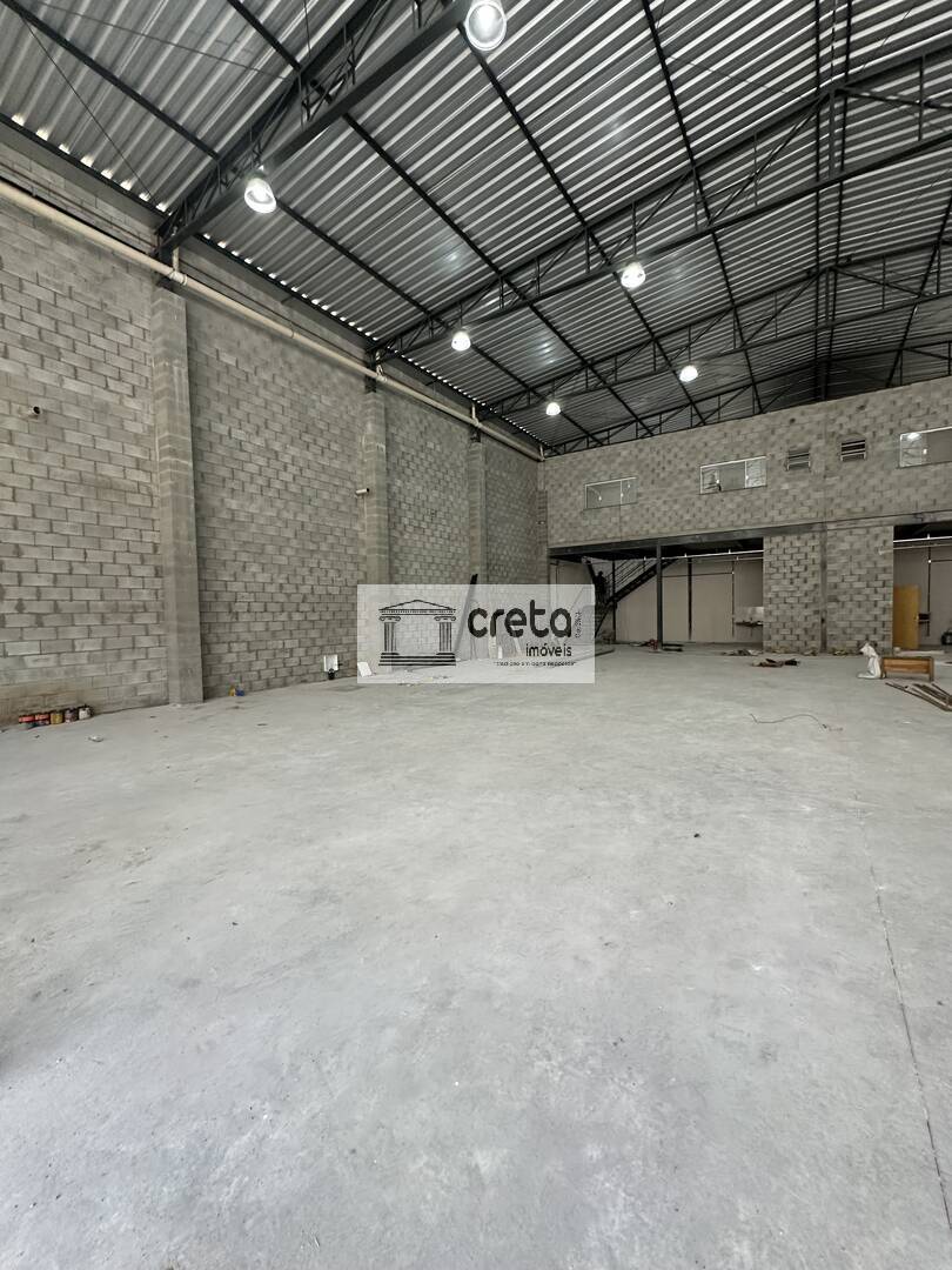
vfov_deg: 102.1
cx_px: 476
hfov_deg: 85.7
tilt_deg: +0.6
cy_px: 635
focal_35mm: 14
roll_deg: +1.0
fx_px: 513
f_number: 2.2
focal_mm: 2.22
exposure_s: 1/120
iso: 250
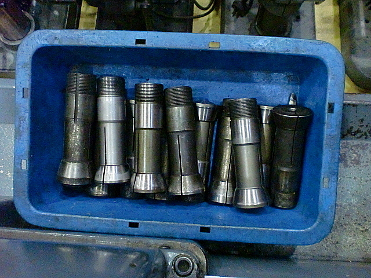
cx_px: 186
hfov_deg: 52.6
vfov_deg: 40.7
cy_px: 139
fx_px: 375
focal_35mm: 35
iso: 1000
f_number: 3.1
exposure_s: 1/60
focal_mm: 6.3
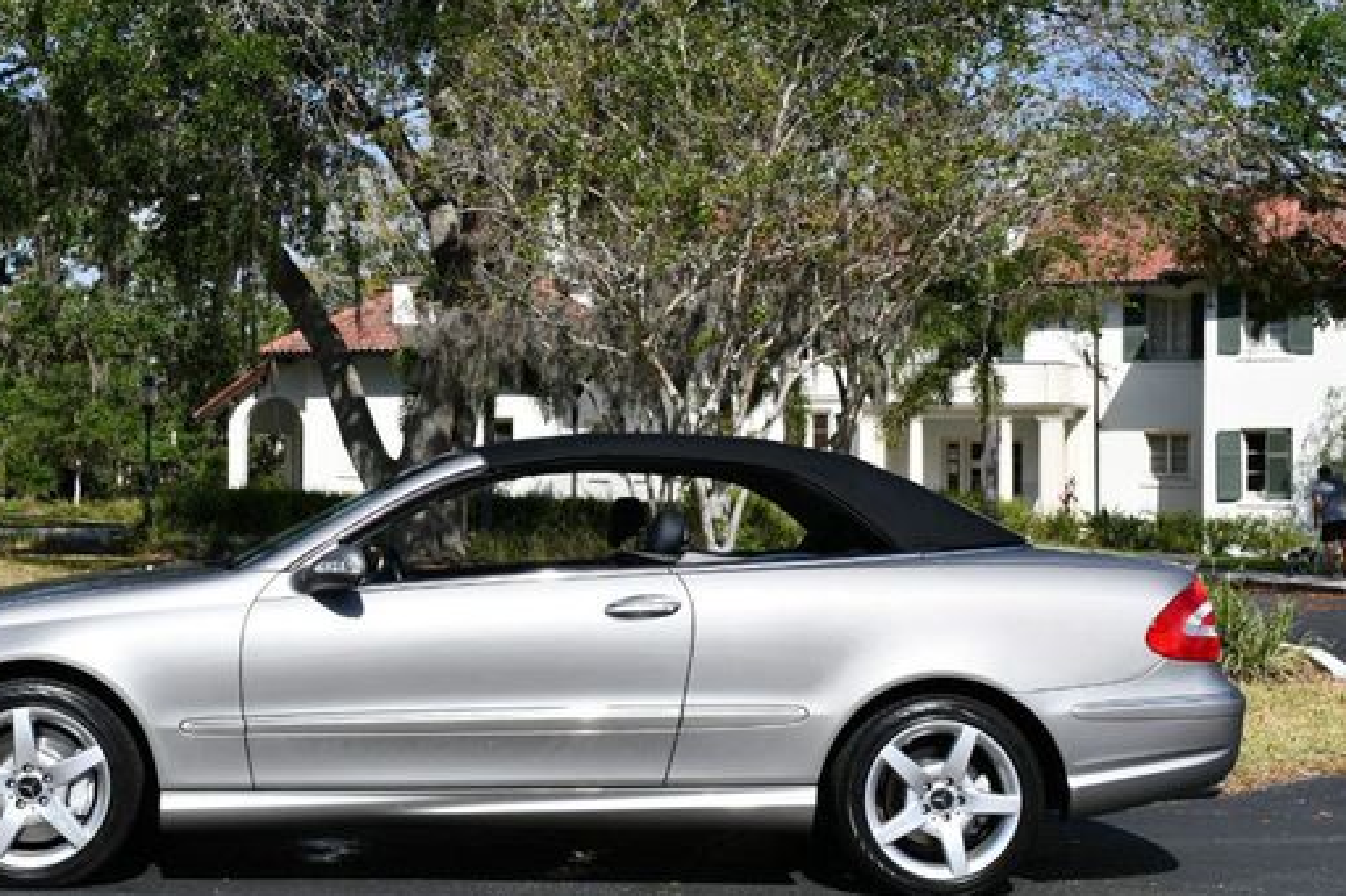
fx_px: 2242
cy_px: 418
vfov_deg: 22.6
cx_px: 513
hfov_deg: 33.3
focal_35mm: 60
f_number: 9
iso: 100
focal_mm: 32
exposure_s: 1/320
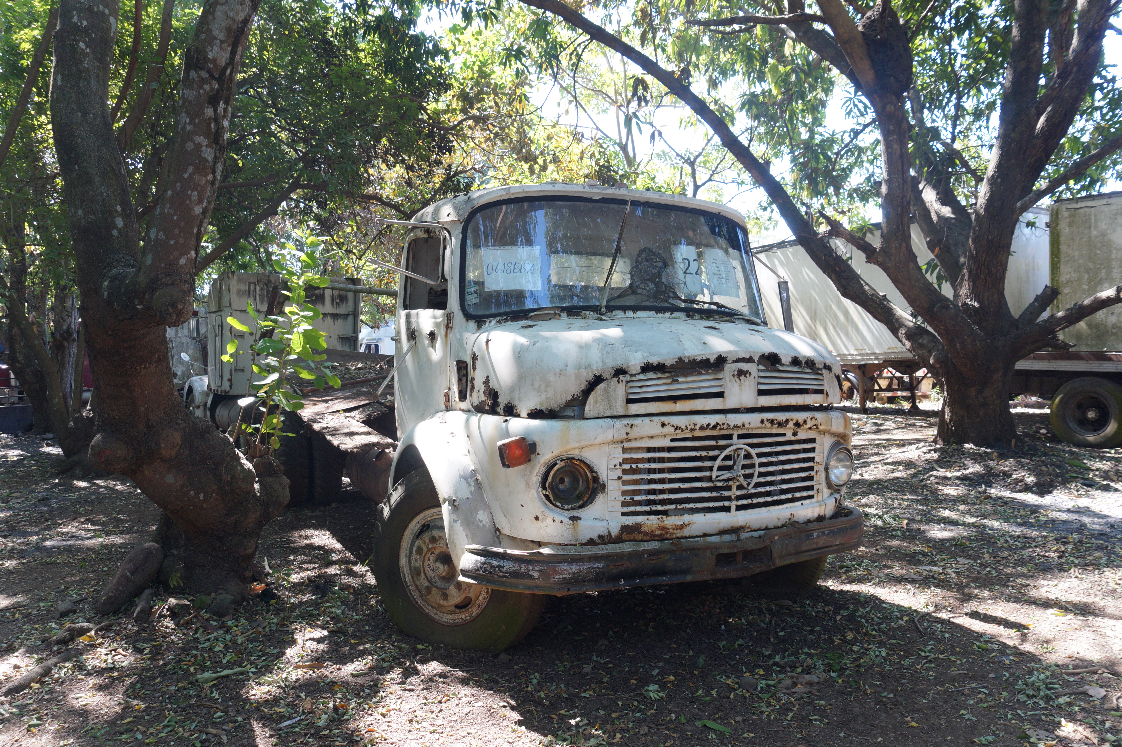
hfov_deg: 67.4
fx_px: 841
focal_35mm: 27
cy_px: 374
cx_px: 561
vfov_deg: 47.9
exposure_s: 1/100
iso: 400
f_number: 4
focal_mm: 18
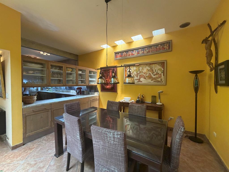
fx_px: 93
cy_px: 86
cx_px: 114
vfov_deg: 85.7
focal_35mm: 14
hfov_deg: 102.1
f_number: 2.2
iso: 160
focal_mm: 2.22
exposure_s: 1/60
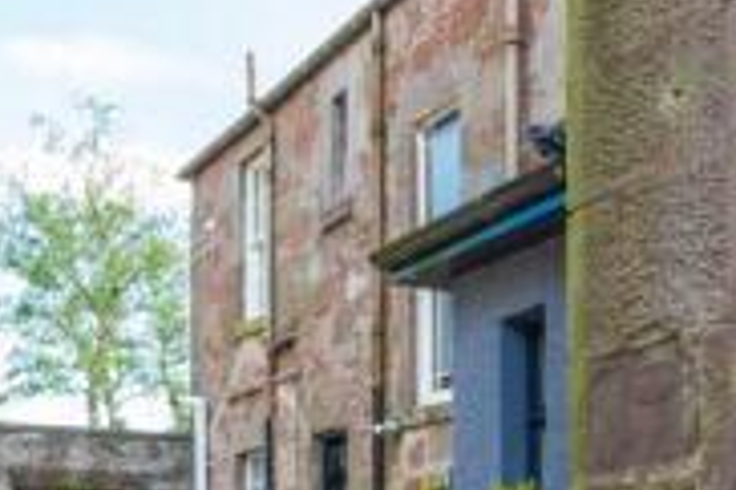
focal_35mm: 54
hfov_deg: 35.1
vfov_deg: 22.8
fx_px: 1103
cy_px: 605
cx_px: 641
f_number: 6.4
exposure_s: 1/60
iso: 200
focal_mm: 10
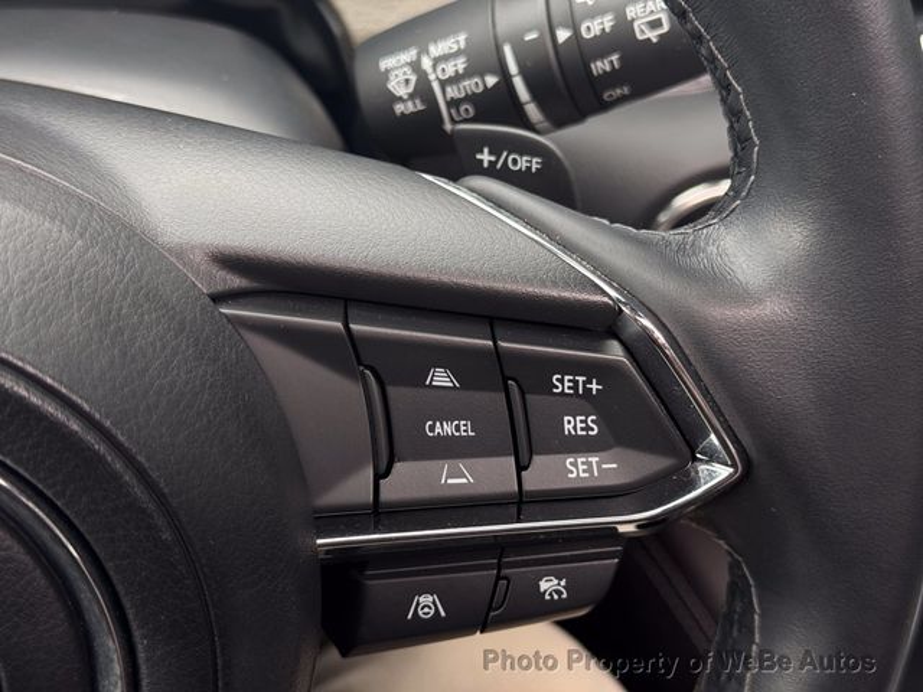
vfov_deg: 30.3
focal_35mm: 48
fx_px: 1280
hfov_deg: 39.7
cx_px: 462
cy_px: 346
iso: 64
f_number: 1.78
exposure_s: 1/121
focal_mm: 6.76
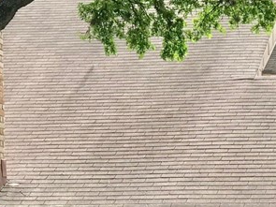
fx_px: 1578
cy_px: 279
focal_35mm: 198
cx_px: 215
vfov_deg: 7.4
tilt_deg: +0.3
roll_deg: +0.7
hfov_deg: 10.0
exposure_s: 1/303
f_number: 2.8
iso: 20
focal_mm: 6.6
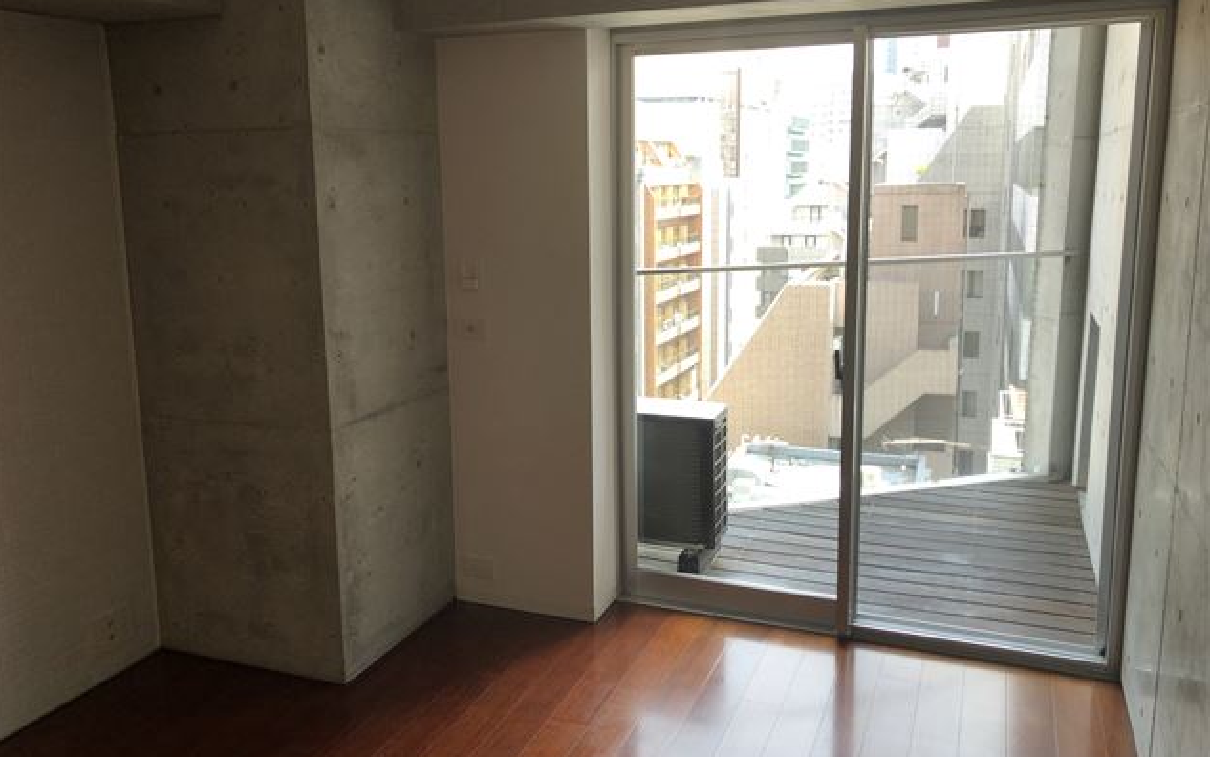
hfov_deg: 62.9
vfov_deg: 41.8
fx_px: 990
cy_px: 350
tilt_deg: -8.4
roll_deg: +0.9
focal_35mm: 30
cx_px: 600
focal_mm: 3.99
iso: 25
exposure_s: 1/100
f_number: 1.8
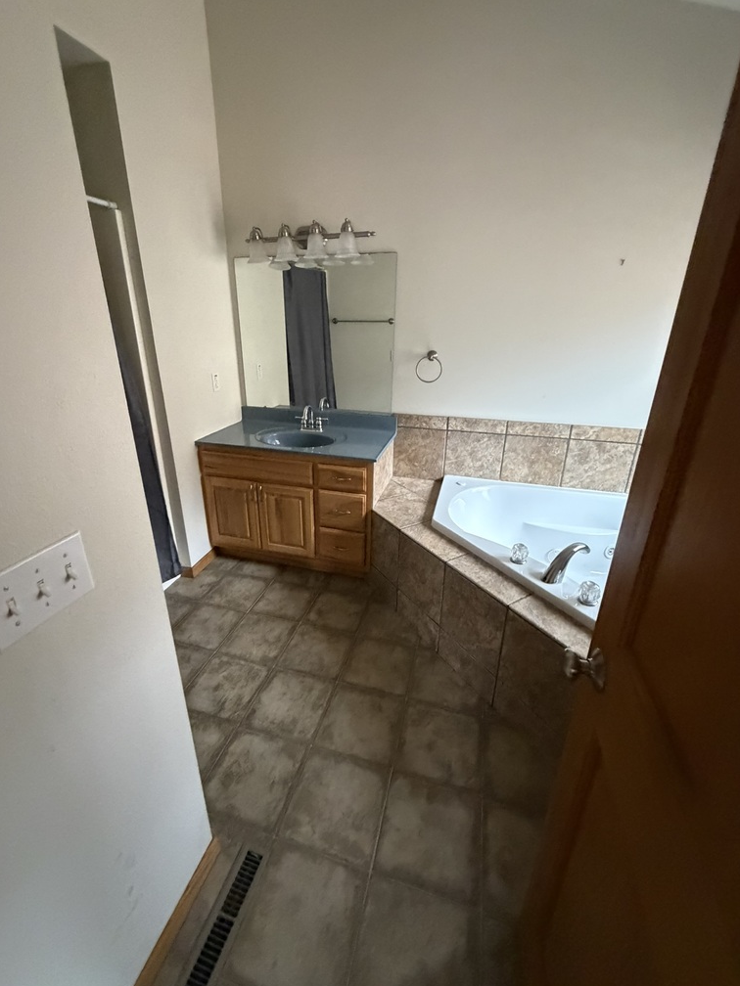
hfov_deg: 81.7
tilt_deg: -20.8
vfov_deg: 98.1
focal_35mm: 15
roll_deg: -1.2
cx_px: 355
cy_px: 479
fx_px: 428
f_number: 2.2
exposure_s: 1/60
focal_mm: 2.22
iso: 1250
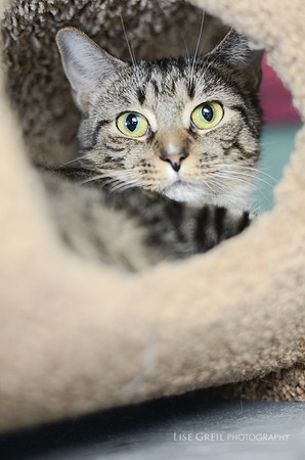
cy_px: 230
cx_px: 152
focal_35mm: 75
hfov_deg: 18.1
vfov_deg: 27.0
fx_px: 957
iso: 1000
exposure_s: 1/100
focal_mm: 50
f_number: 1.8
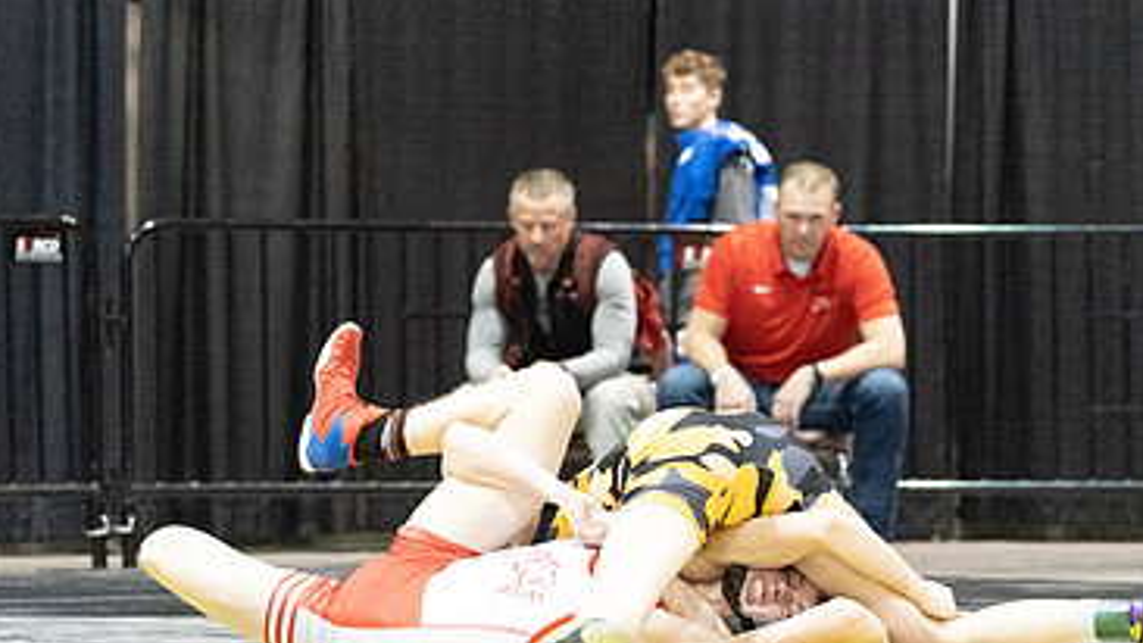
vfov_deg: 6.2
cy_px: 398
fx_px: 5941
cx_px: 637
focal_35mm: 196
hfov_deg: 11.0
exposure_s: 1/500
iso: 25600
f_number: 4
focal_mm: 118
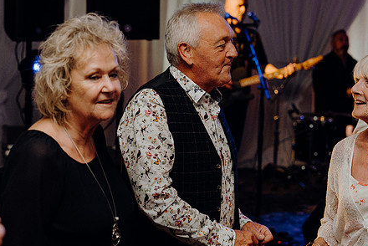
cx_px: 153
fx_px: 849
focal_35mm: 83
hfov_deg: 24.4
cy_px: 125
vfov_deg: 16.5
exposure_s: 1/200
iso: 2500
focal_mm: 63
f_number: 3.5
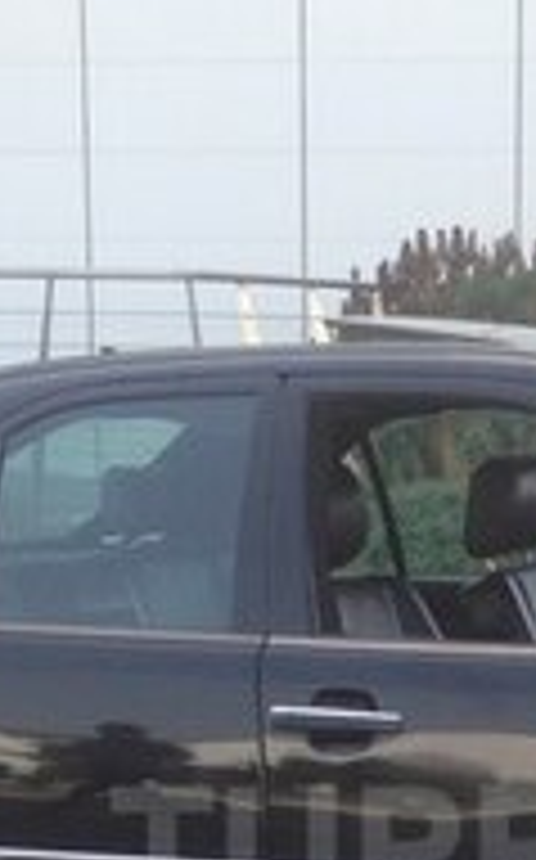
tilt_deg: -11.5
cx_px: 572
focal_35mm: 121
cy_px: 853
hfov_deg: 10.7
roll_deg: +0.3
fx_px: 2834
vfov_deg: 16.9
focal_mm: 4.12
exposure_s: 1/308
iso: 50
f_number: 2.4
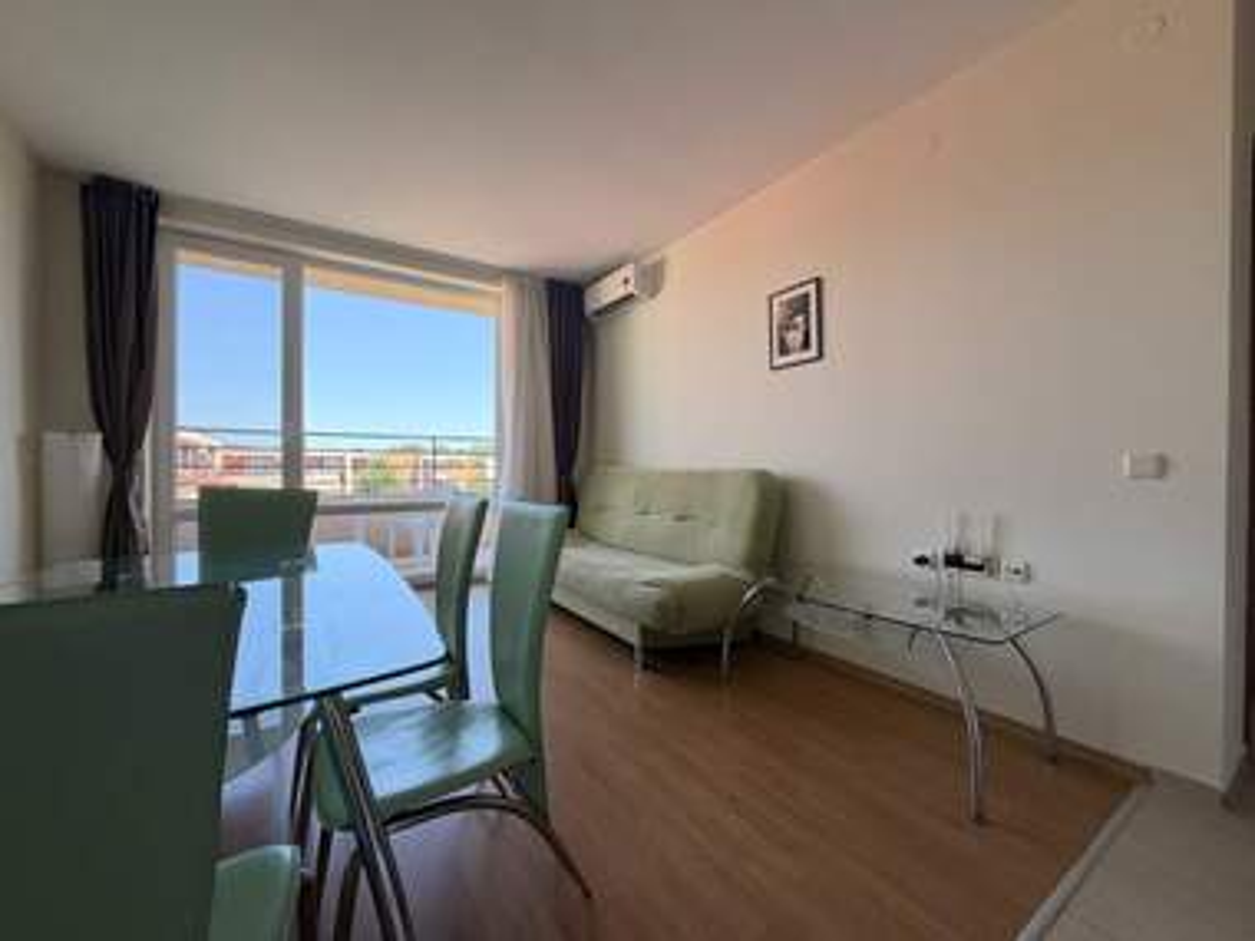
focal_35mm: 14
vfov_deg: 85.7
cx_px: 628
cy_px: 470
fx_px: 508
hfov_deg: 102.1
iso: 64
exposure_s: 1/123
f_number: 2.2
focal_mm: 2.22
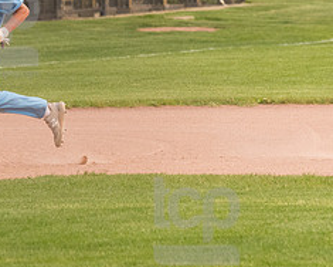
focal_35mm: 695
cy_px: 28
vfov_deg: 2.2
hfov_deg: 2.8
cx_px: -4
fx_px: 6850
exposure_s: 1/2000
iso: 1000
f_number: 5.6
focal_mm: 200
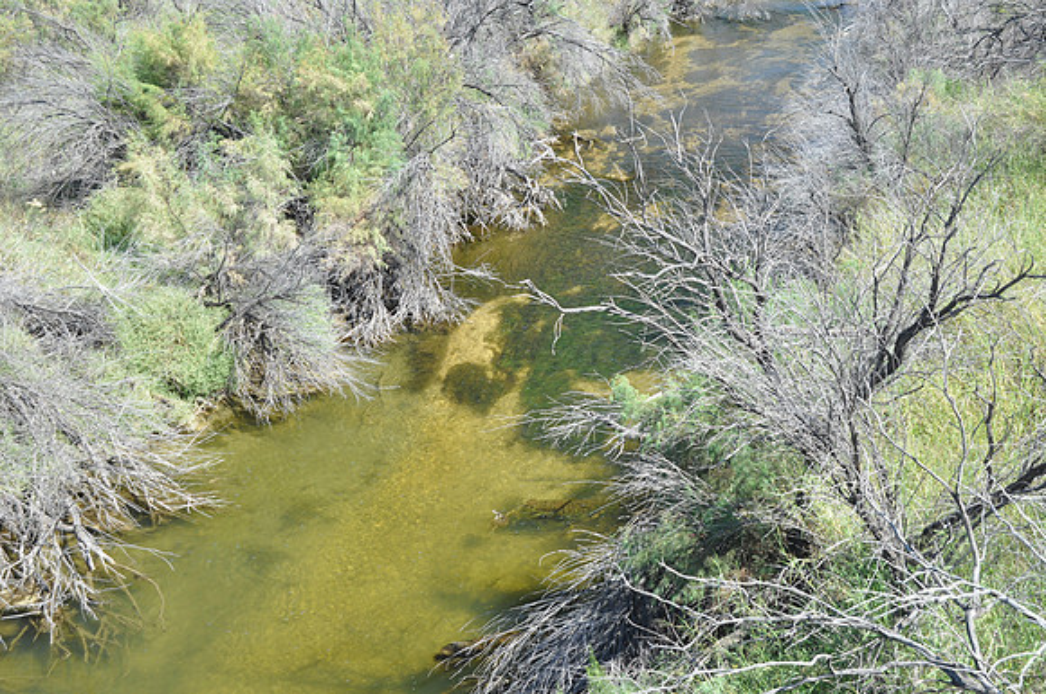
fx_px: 1393
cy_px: 347
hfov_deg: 41.2
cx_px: 523
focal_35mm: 48
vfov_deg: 28.0
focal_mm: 32
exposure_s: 1/125
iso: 400
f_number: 5.6
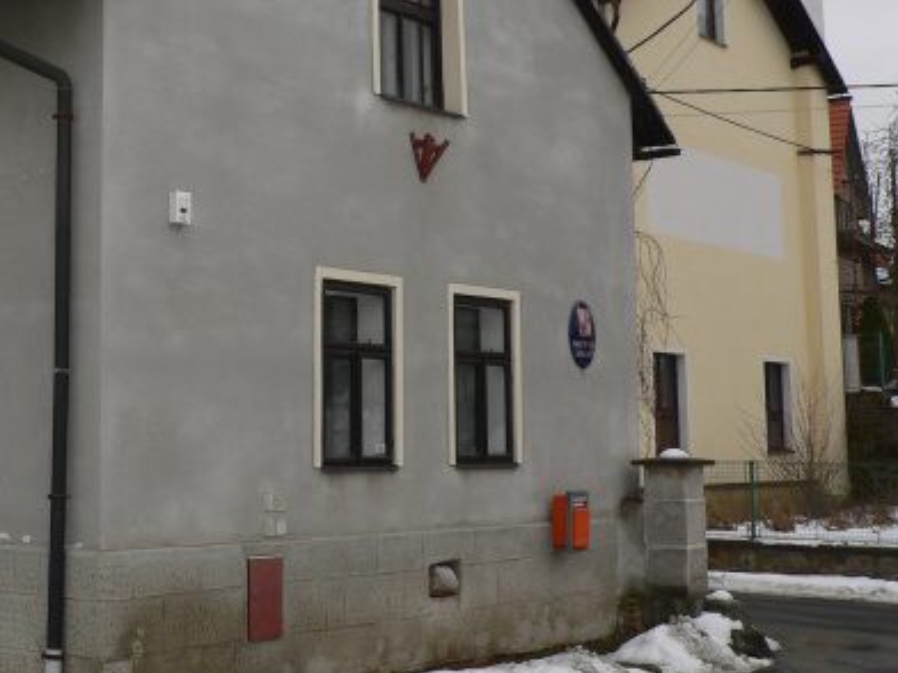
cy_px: 220
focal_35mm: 62
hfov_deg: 30.6
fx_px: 1608
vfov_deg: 23.5
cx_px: 202
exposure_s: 1/500
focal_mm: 6.3
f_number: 4
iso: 80
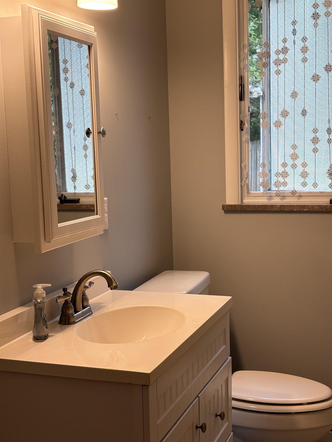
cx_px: 166
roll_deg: +1.9
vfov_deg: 36.8
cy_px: 221
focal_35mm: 52
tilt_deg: -6.1
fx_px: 665
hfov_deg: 28.0
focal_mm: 5.96
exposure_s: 1/60
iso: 50
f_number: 1.6
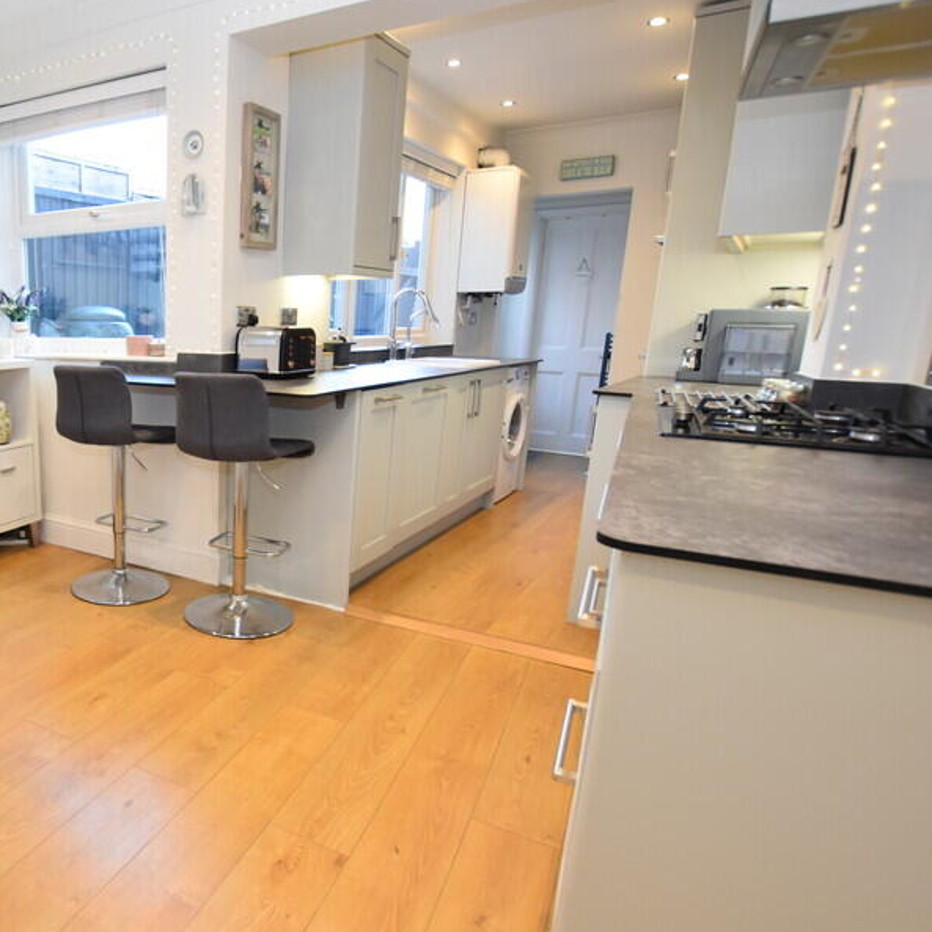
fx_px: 670
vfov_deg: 69.6
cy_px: 490
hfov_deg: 63.0
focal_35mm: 22
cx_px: 173
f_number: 4
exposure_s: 1/60
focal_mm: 10
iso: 500
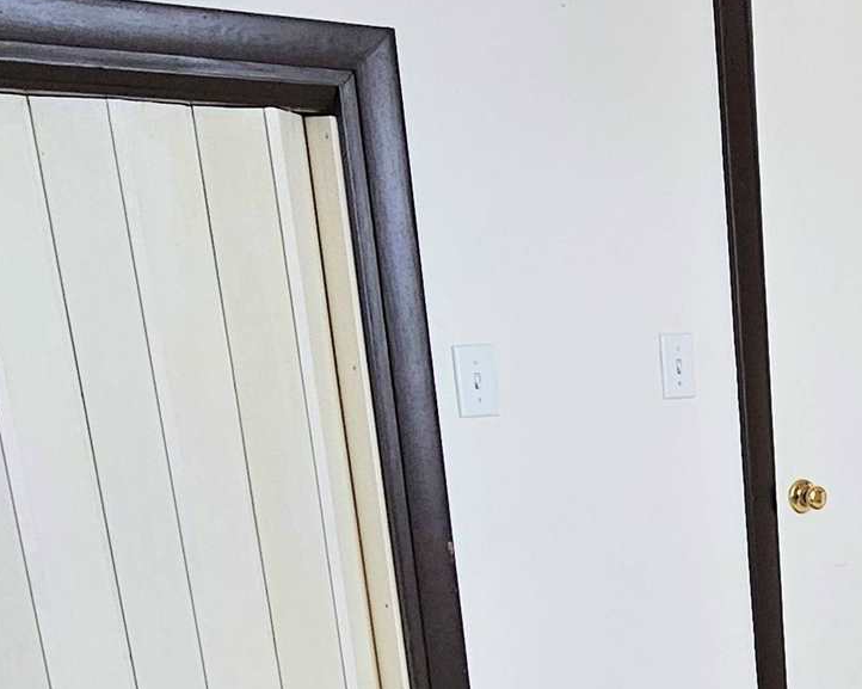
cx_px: 1006
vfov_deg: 26.2
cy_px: 733
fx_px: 1377
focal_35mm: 54
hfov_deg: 30.2
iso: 250
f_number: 2.2
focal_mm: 2.2
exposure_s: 1/101
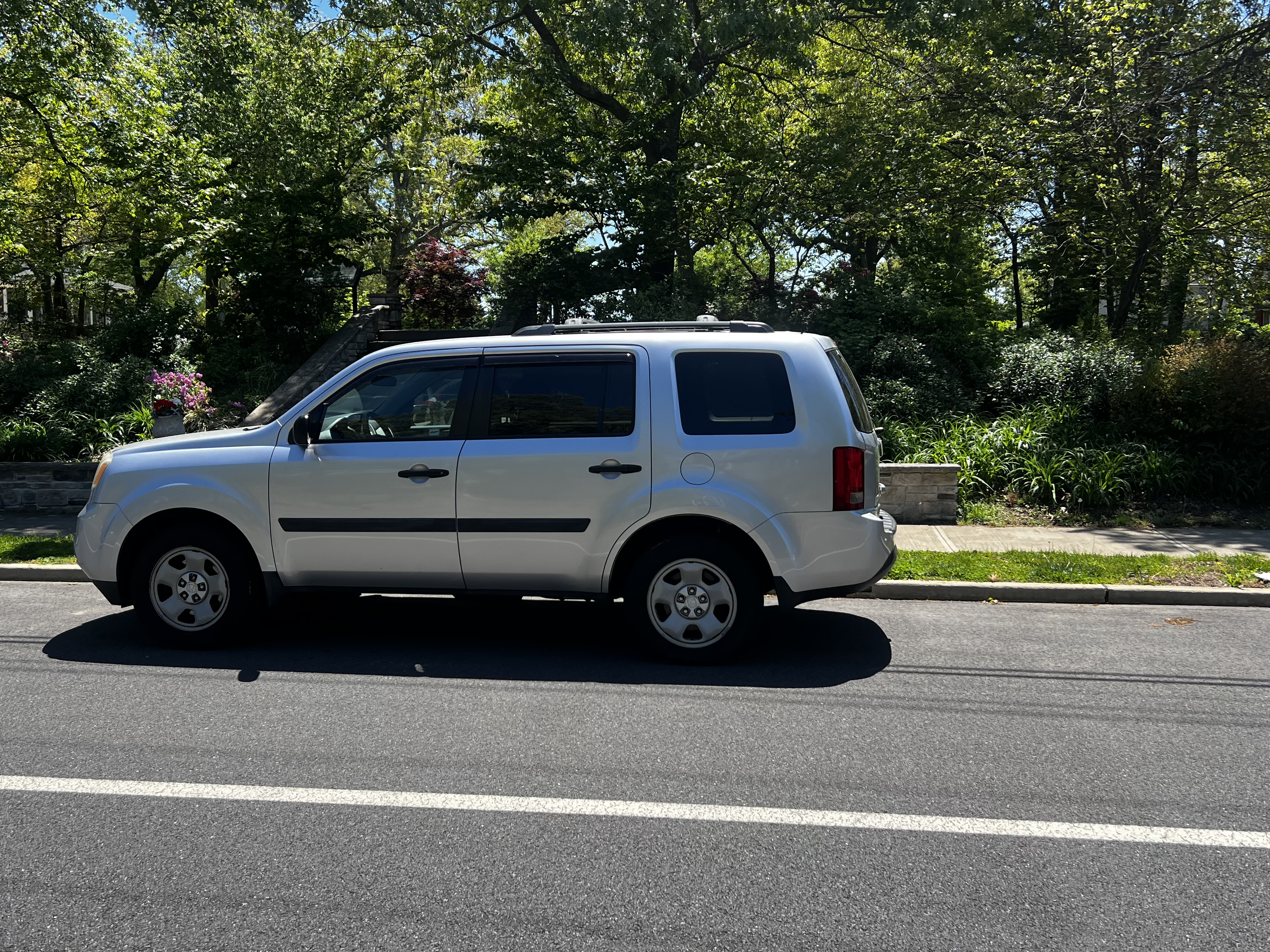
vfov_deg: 42.9
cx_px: 590
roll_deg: +1.1
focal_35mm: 33
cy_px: 442
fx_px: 1211
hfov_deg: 55.3
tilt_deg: -3.8
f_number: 1.5
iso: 50
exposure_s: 1/1751
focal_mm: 5.7
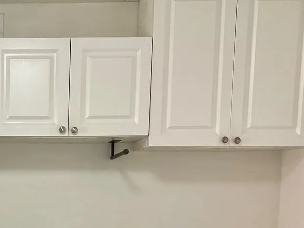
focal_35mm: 62
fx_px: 545
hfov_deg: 28.9
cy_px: 246
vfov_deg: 22.4
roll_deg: -0.3
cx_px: -9
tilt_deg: -6.3
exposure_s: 1/60
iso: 125
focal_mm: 6.76
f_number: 1.78
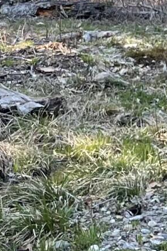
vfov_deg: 11.2
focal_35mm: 180
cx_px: -403
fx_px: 1251
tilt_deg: -4.2
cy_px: -38
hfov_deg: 6.6
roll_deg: -0.3
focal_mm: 5.1
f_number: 1.6
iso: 32
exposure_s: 1/261
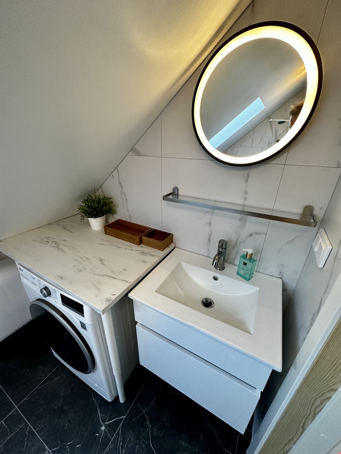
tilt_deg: -25.3
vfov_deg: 102.1
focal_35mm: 14
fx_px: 184
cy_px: 227
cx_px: 170
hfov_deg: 85.7
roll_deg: -1.0
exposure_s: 1/99
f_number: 2.2
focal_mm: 2.22
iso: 200
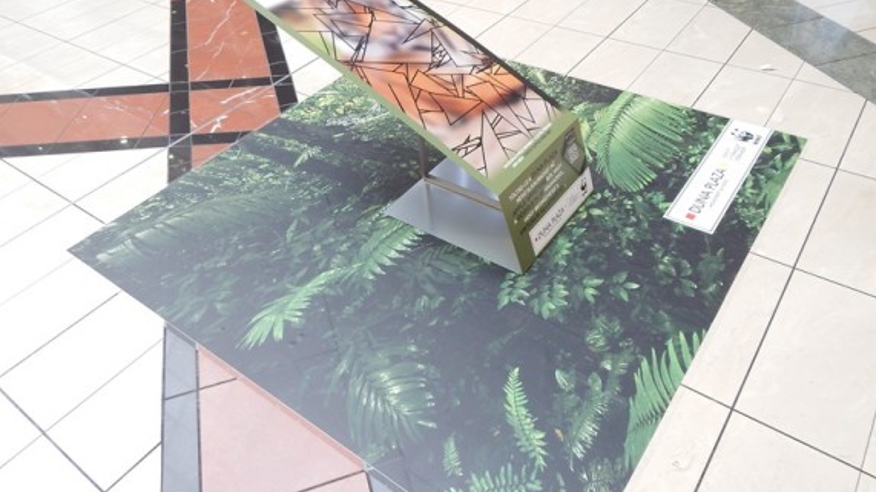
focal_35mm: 25
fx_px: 581
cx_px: 456
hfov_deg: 74.0
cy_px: 261
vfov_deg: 45.9
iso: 125
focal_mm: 4
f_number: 3
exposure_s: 1/30
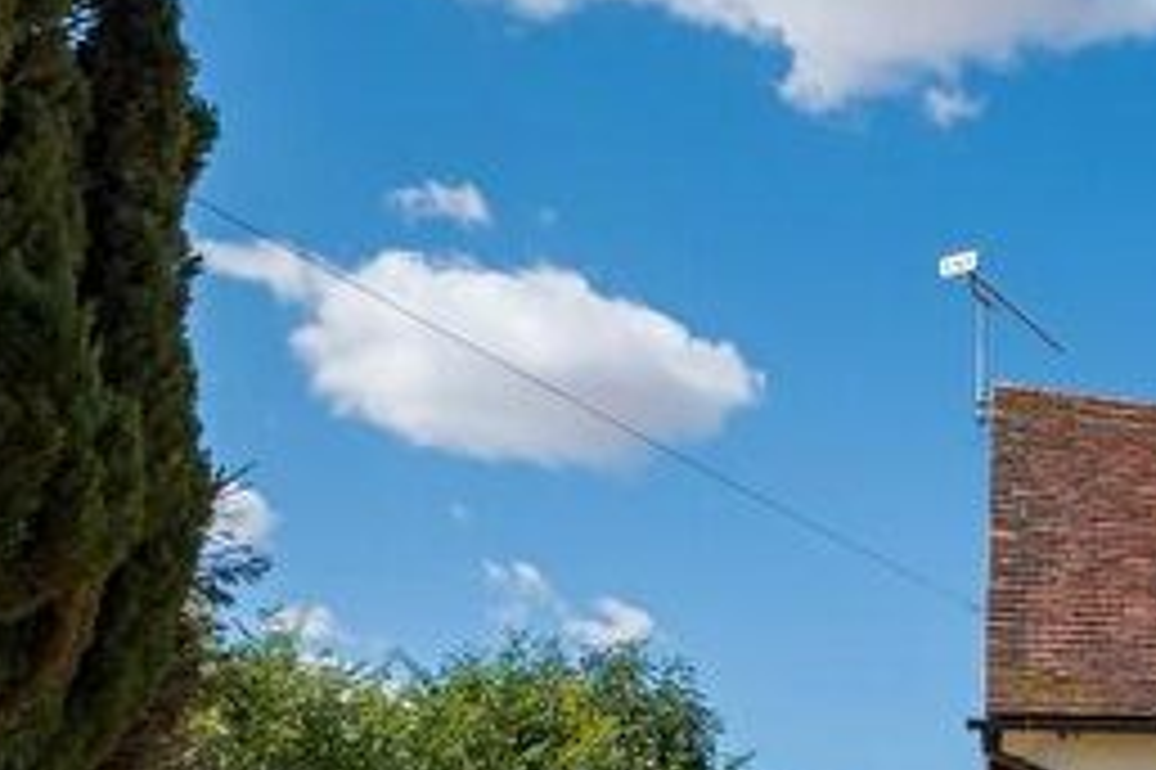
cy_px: 921
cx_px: 1358
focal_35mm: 60
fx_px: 1925
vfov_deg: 21.1
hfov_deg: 29.2
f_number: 9
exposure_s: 1/320
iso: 160
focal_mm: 14.4
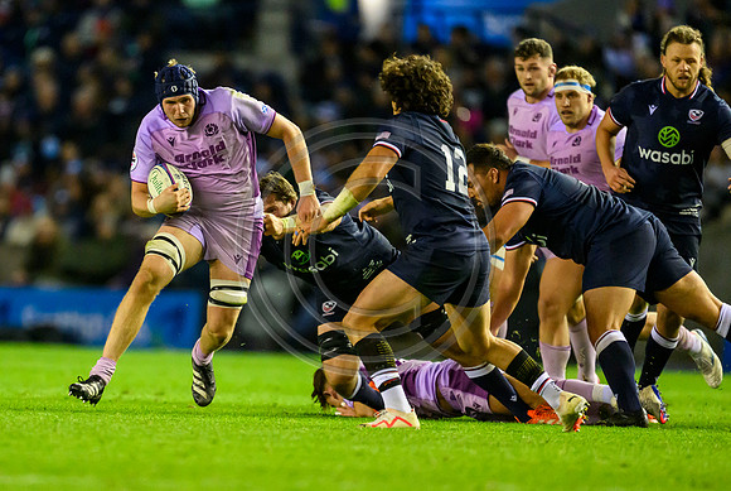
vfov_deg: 1.8
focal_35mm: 764
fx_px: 15536
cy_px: 329
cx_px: 237
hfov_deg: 2.7
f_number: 4
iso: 10000
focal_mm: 560
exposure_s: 1/1000
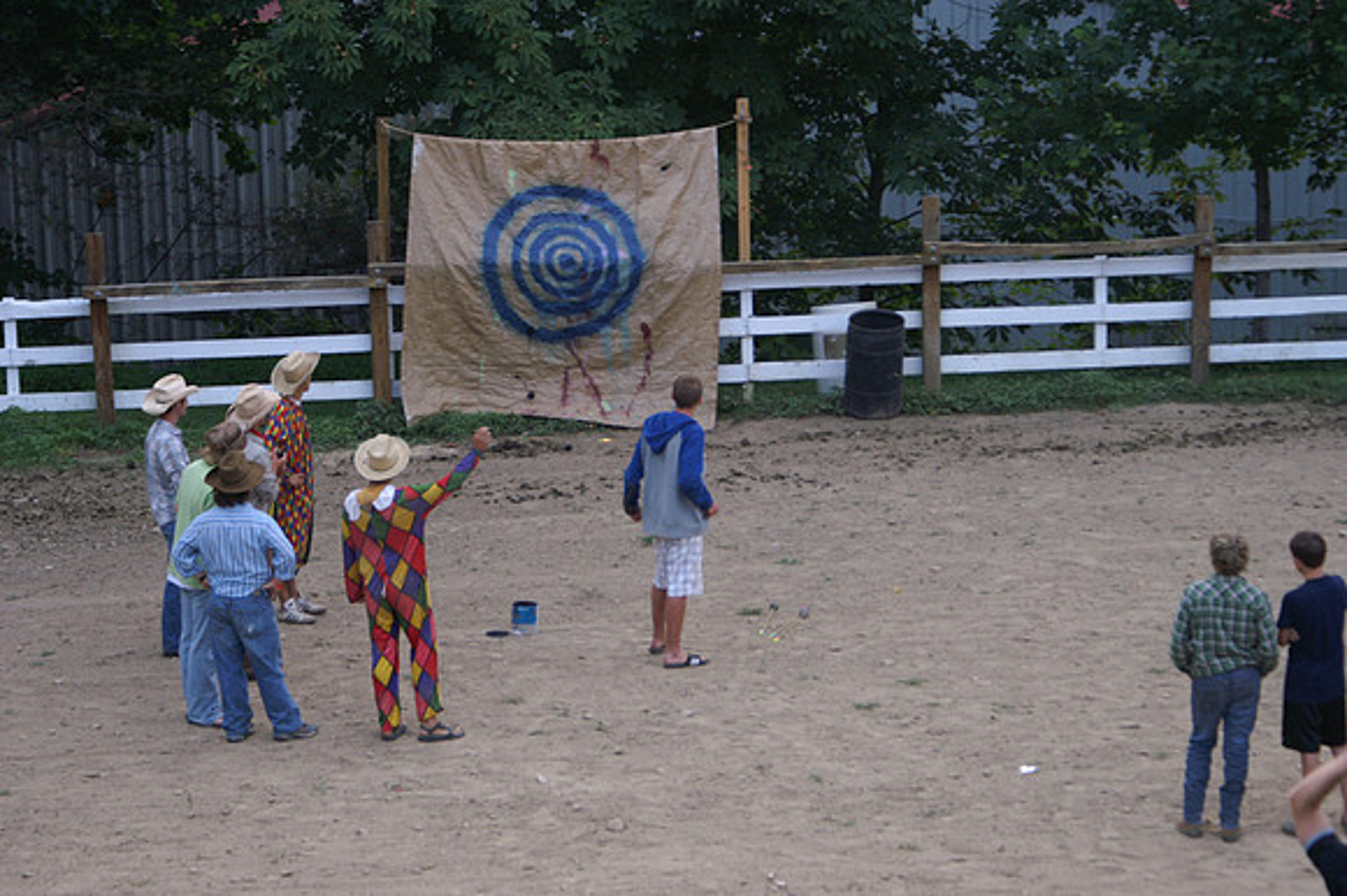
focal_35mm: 105
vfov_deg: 13.0
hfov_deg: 19.5
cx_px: 674
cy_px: 448
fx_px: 3926
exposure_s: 1/80
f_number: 5.6
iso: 400
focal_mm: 70
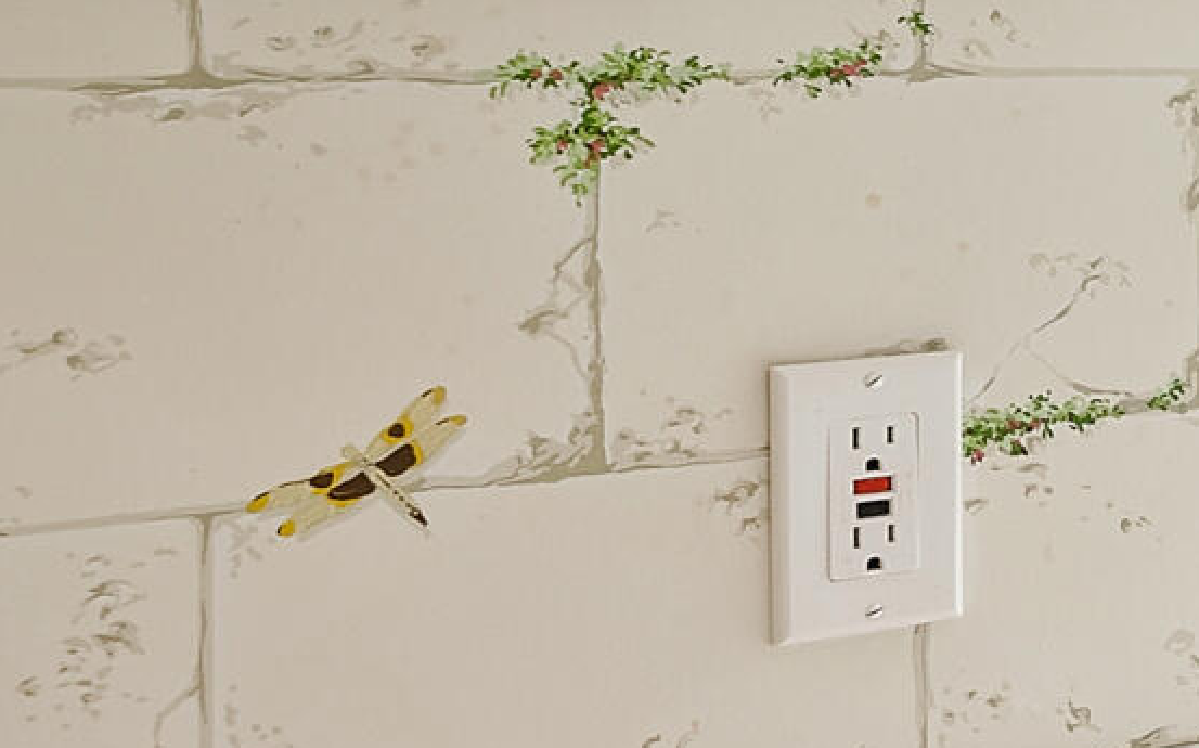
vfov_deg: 15.6
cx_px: 2851
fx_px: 2711
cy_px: 186
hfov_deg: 15.1
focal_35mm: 83
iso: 100
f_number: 9
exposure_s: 1.6
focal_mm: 10
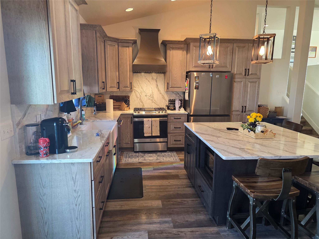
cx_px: 160
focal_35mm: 23
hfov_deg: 73.9
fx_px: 212
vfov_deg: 58.9
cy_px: 120
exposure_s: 1/120
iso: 200
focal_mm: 6.3
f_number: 1.7
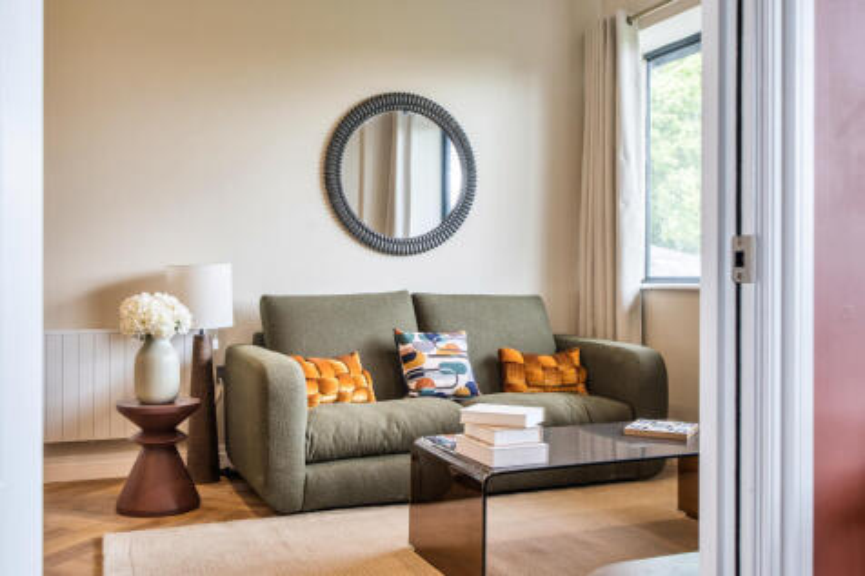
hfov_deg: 53.1
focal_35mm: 36
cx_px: 432
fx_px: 865
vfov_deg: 36.8
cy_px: 288
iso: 100
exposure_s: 1/3
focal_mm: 24
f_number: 8
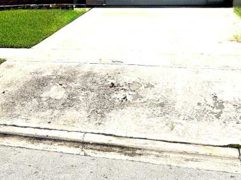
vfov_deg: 27.5
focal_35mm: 50
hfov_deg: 37.7
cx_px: 77
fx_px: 348
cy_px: 1
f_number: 1.78
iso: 80
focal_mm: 6.76
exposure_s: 1/9009
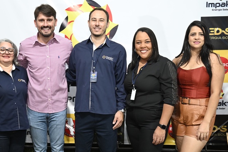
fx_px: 336
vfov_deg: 25.4
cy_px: 104
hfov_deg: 37.1
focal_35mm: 53
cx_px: 73
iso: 1400
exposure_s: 1/60
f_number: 4
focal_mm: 32
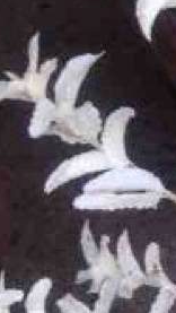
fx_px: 1824
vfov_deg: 9.4
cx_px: 597
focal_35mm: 220
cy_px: 550
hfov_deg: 5.1
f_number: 2.4
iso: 80
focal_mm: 4.28
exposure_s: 1/120
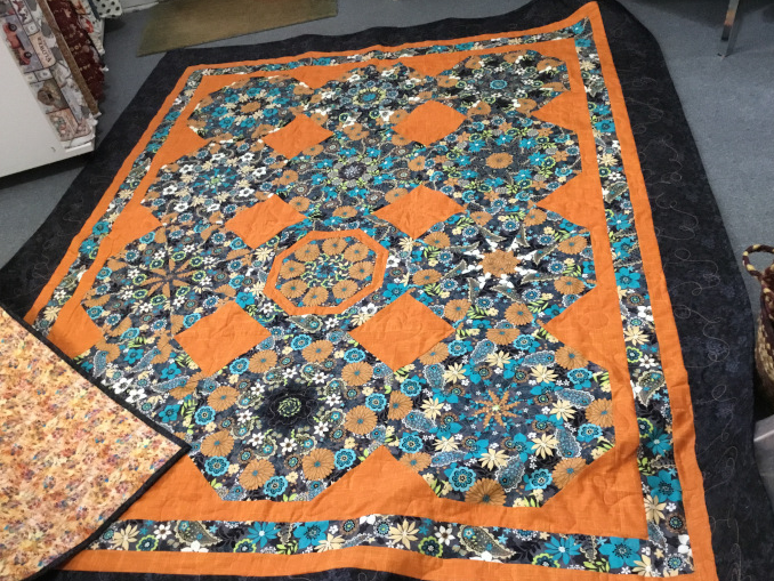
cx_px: 381
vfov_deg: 44.2
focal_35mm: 32
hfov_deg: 56.8
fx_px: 716
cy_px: 294
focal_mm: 3.3
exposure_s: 1/20
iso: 200
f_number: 2.4
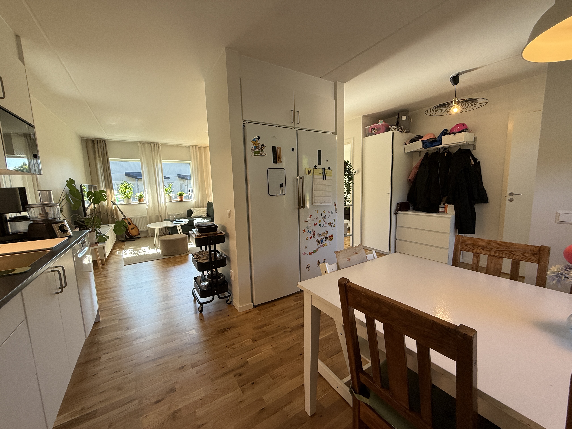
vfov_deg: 85.7
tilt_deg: -7.1
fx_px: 231
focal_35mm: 14
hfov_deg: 102.1
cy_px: 214
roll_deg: +1.9
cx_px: 286
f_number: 2.2
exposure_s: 1/99
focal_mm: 2.22
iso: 100
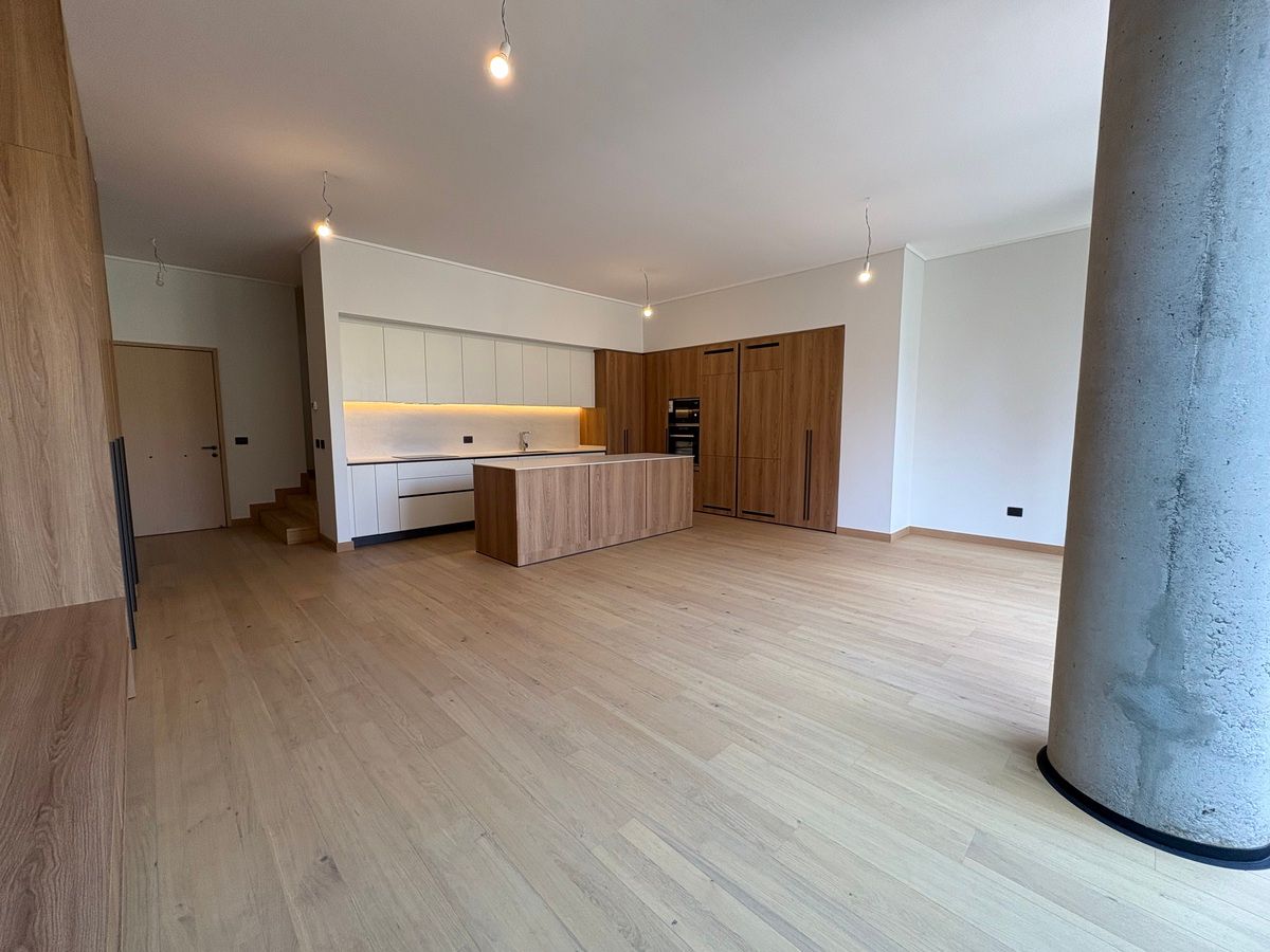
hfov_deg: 102.1
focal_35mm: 14
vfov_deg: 85.7
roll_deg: +0.0
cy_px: 476
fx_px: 514
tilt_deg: -5.8
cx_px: 635
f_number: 2.2
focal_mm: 2.22
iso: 125
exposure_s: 1/99
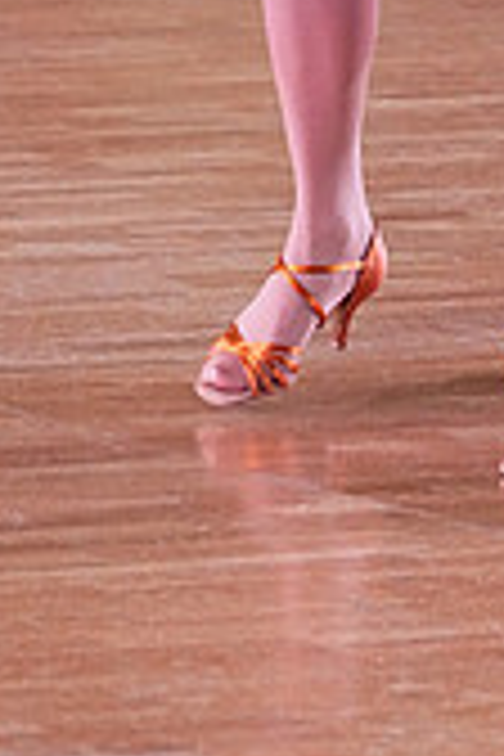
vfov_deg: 3.6
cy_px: -459
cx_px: 497
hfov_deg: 2.4
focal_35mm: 577
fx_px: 12116
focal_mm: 167
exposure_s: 1/320
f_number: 5.6
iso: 5000
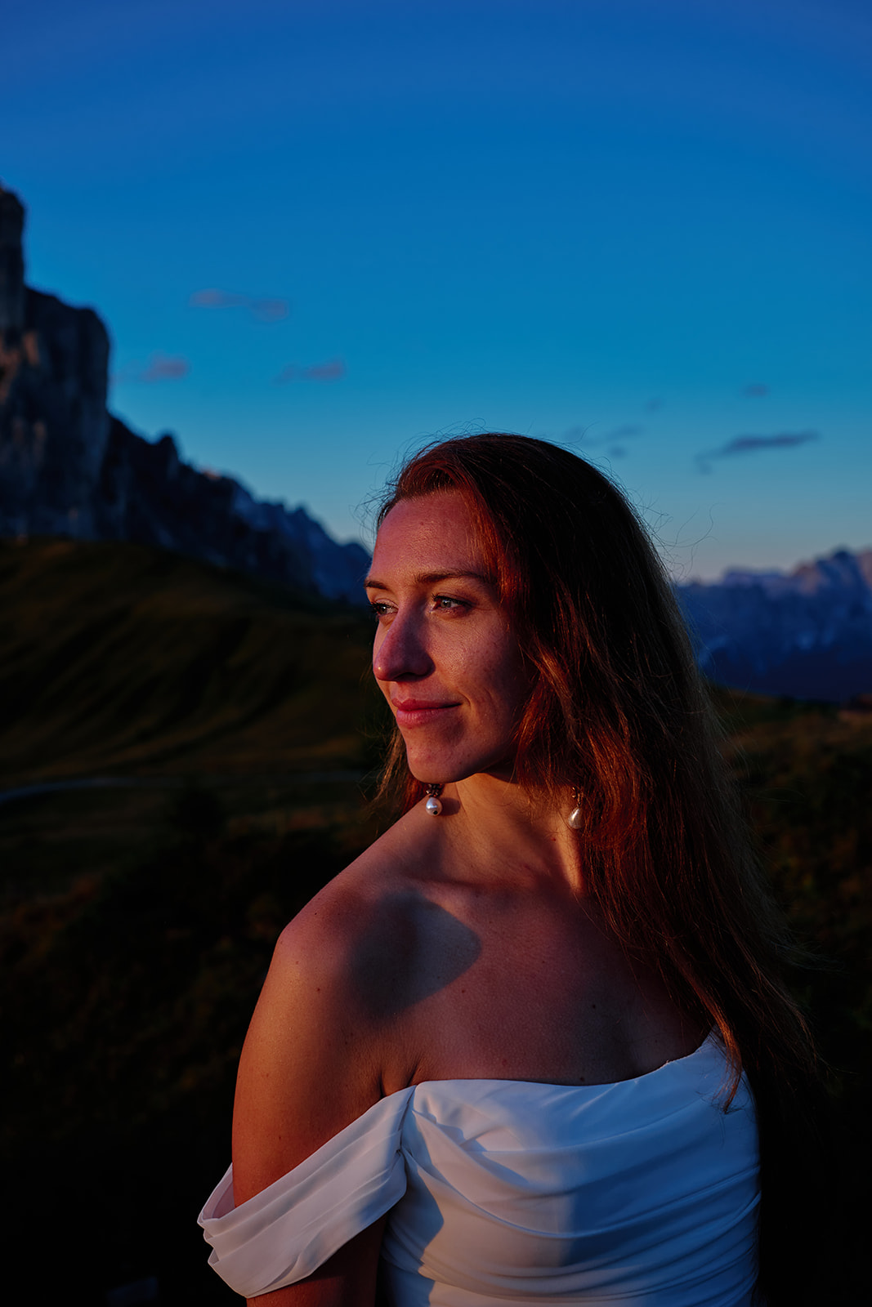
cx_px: 436
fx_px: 1271
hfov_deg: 37.9
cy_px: 654
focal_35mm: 35
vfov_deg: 54.4
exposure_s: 1/420
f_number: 2.8
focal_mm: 23
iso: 125
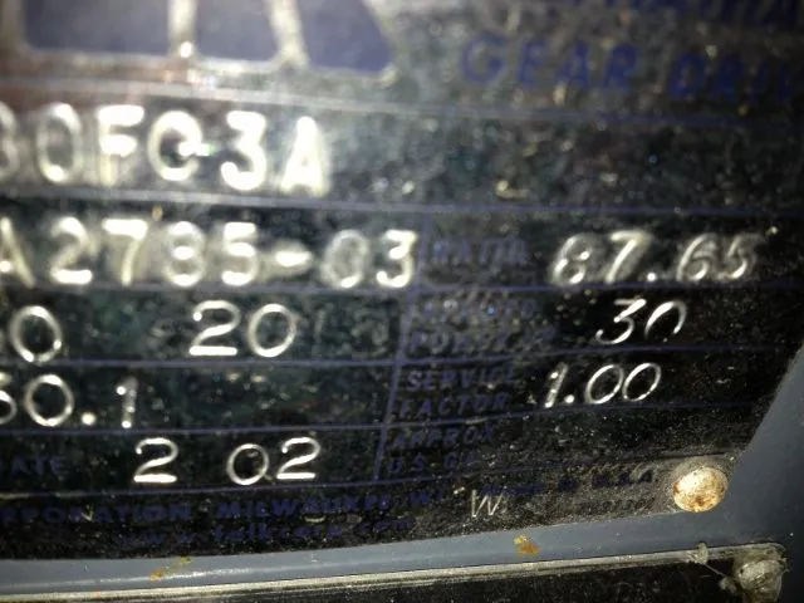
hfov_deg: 52.6
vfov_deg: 40.7
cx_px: 402
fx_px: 813
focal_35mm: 35
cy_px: 302
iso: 50
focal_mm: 4.28
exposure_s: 1/67
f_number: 2.4
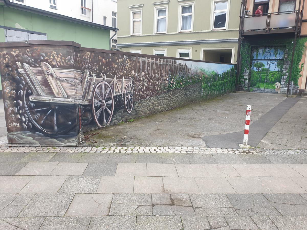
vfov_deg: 53.1
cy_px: 115
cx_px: 154
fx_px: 231
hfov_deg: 67.3
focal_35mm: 26
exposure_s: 1/108
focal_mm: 4.3
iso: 50
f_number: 2.4
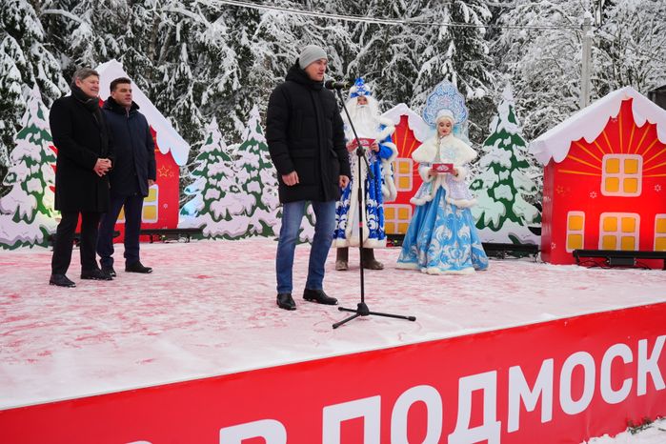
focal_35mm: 38
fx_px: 703
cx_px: 333
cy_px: 222
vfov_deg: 35.1
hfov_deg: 50.7
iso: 640
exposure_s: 1/400
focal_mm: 38
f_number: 6.3
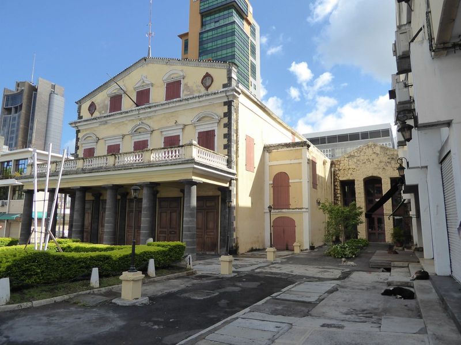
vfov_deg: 54.9
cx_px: 230
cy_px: 172
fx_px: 333
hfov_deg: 69.4
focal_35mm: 25
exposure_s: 1/640
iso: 160
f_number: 3.5
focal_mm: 4.3
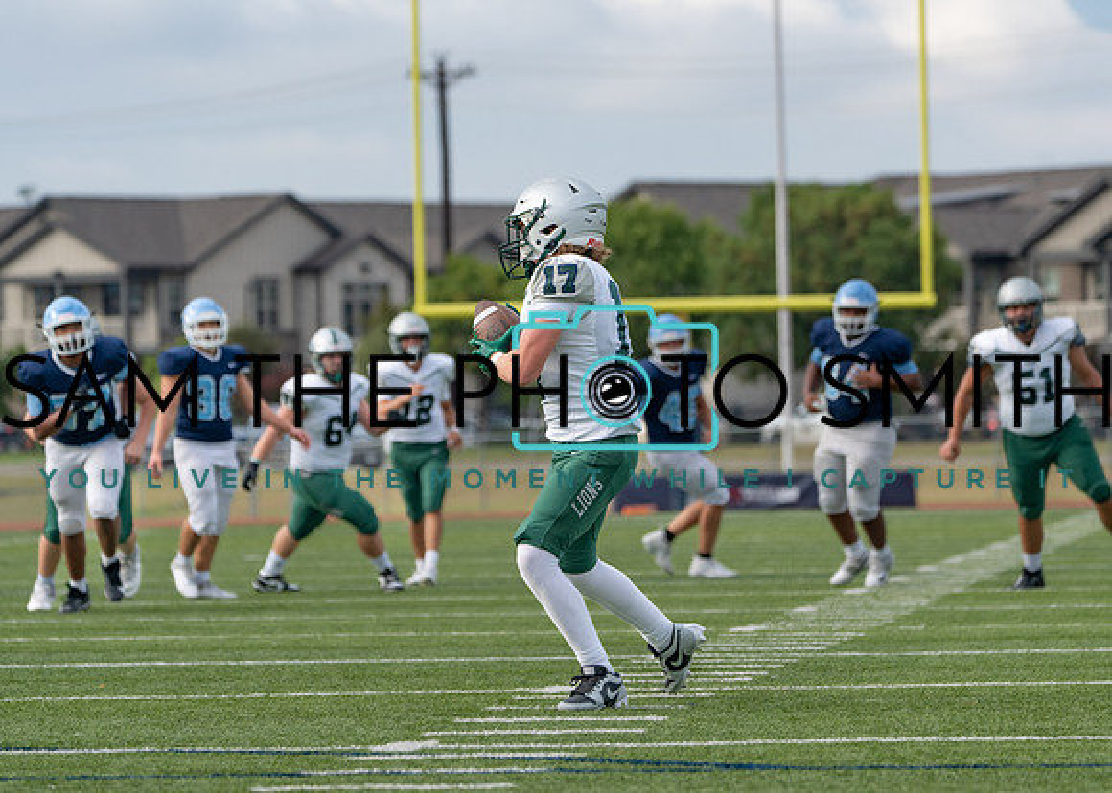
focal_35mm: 246
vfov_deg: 5.8
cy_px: 407
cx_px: 583
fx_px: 7778
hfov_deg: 8.2
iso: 320
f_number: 5.6
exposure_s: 1/1250
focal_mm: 215
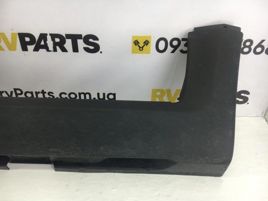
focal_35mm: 29
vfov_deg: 48.2
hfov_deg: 61.7
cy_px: 100
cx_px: 134
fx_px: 225
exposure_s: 1/50
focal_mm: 4.15
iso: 25
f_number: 2.2
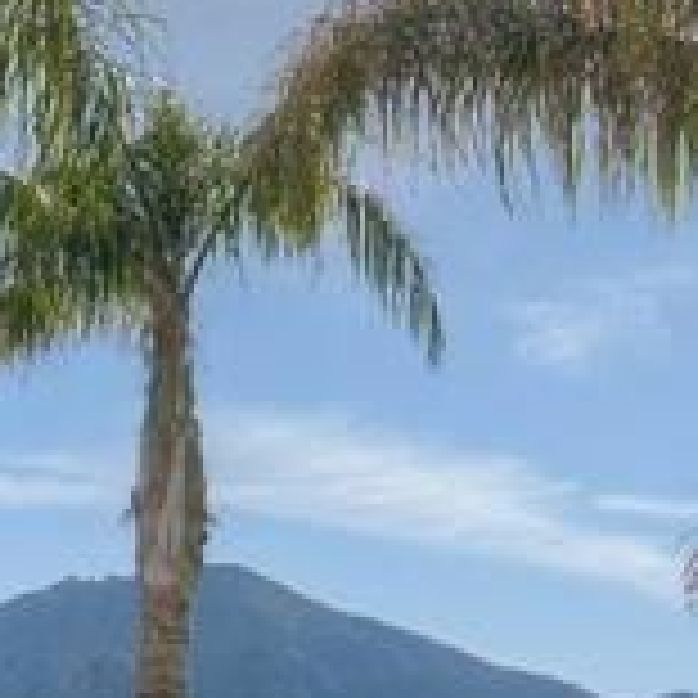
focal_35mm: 90
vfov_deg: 17.2
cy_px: 1079
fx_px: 2053
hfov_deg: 18.2
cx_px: -158
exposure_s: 1/320
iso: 100
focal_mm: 16
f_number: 8
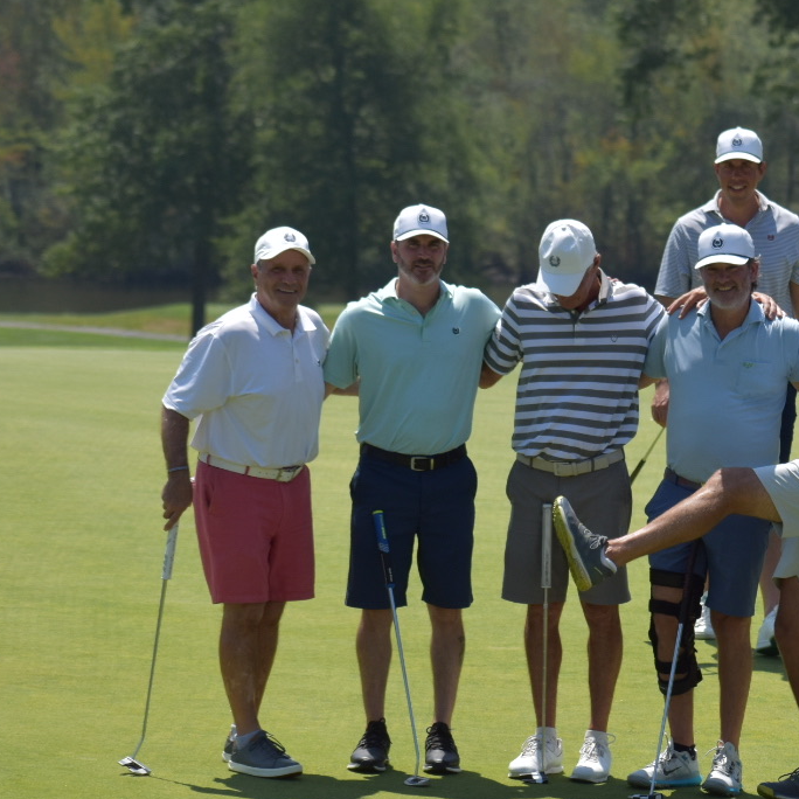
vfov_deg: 5.3
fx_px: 8670
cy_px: 315
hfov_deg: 5.3
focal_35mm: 332
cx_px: 723
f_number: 5.6
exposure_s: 1/2000
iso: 200
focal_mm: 110
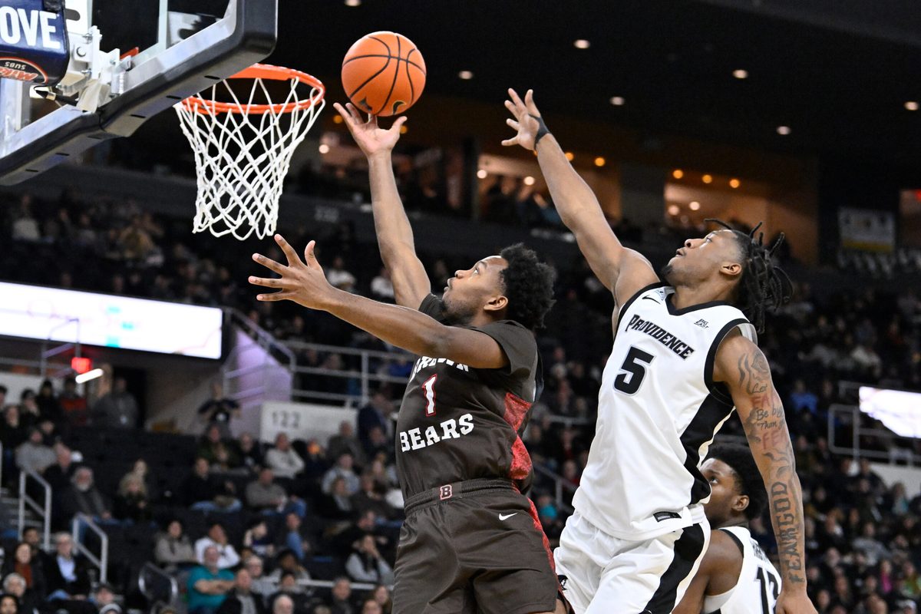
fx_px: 1791
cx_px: 460
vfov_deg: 19.5
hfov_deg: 28.8
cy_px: 307
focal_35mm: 70
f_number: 3.5
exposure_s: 1/1600
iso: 6400
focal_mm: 70
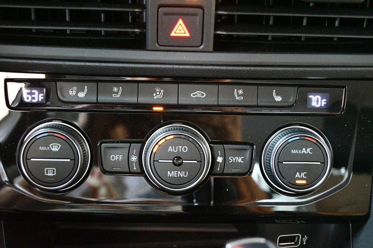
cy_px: 124
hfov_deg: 43.6
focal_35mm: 45
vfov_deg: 29.8
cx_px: 186
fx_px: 466
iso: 12800
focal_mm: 30
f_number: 4.5
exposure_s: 1/20
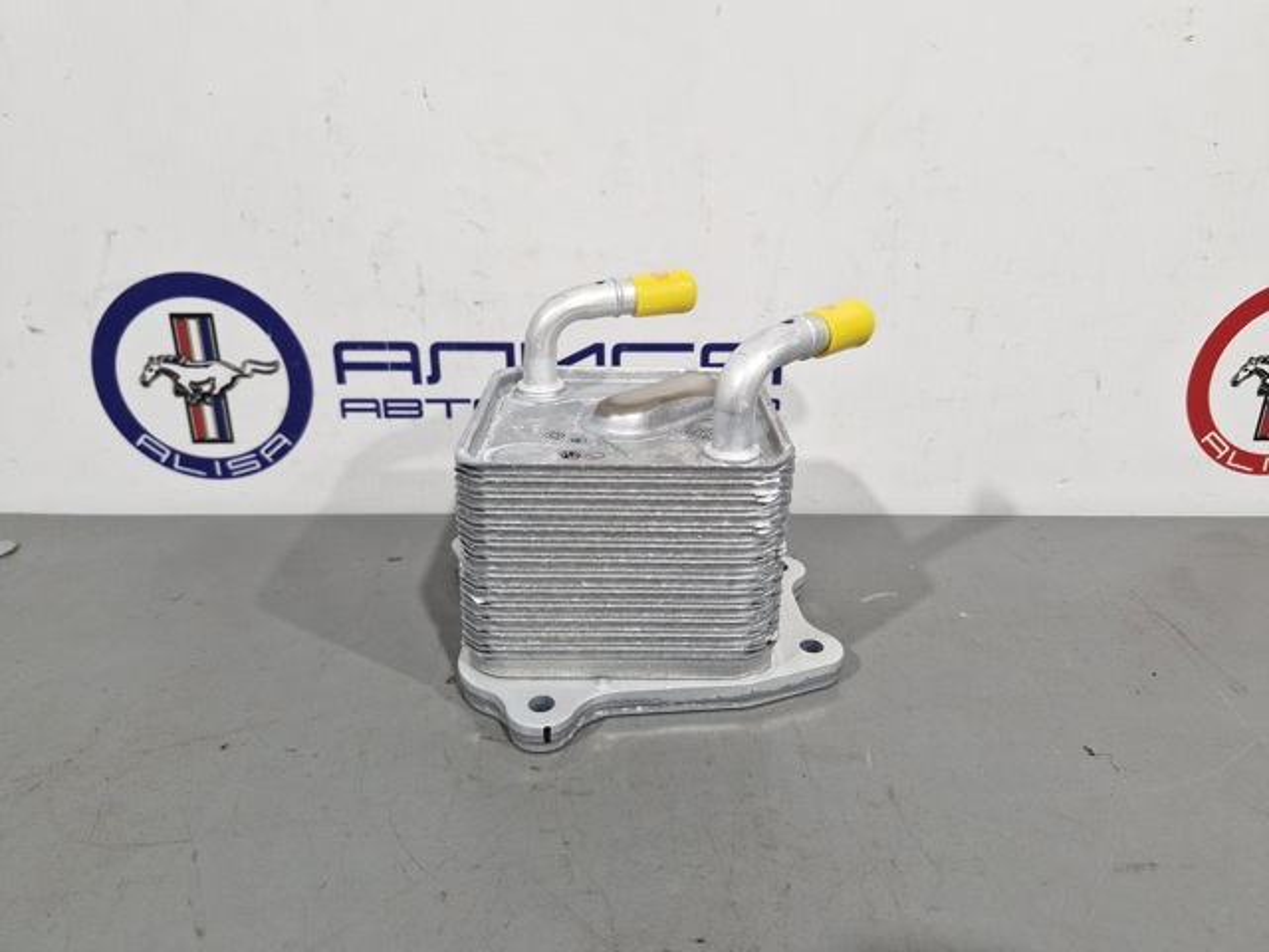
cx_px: 634
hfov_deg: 73.9
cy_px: 476
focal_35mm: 23
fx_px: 843
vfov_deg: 58.9
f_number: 1.8
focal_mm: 5.54
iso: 125
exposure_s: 1/51
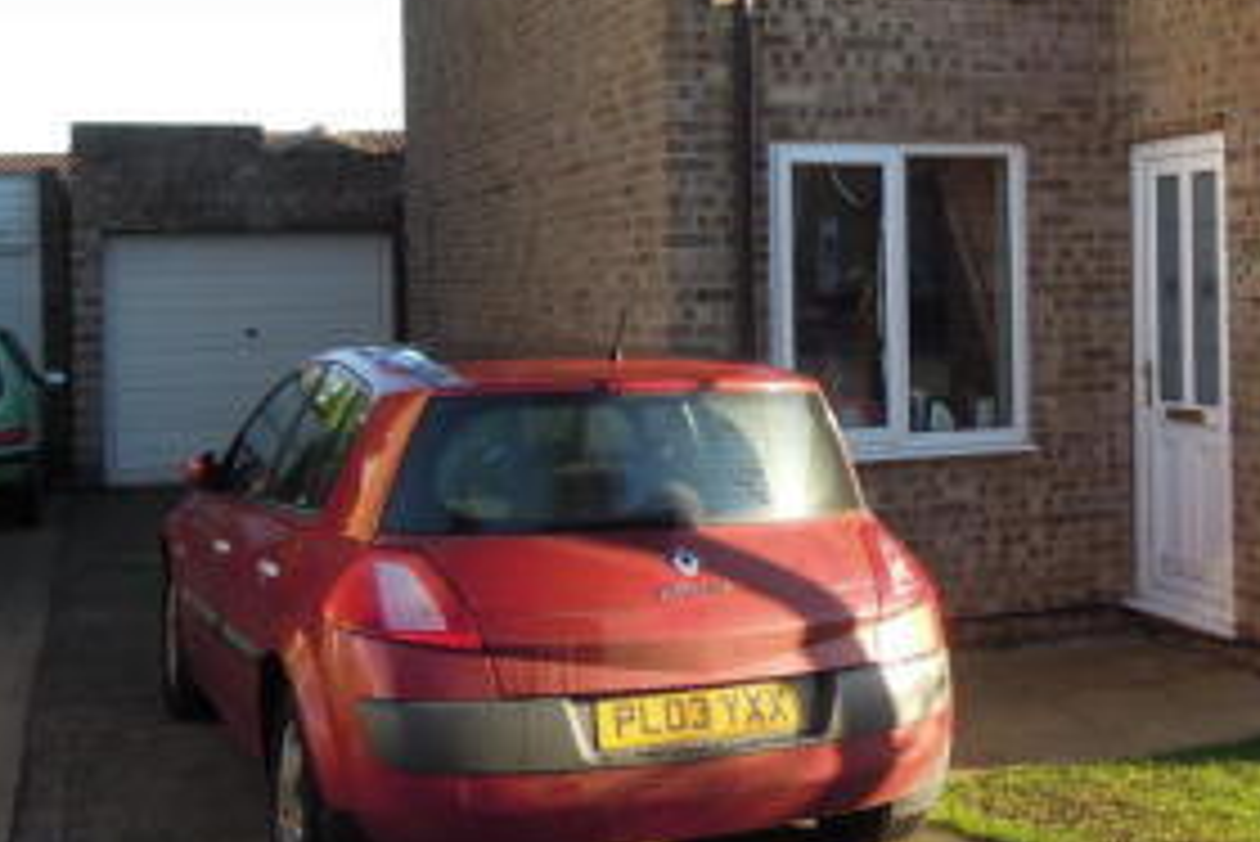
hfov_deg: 37.3
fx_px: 1821
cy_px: 227
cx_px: 929
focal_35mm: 52
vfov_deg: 25.8
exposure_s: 1/640
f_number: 2.8
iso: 160
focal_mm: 4.3
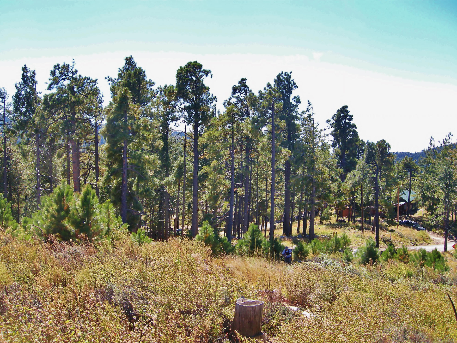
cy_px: 172
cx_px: 228
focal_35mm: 35
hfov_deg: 52.6
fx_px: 462
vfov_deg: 40.7
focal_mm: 7.5
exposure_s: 1/151
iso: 64
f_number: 4.3
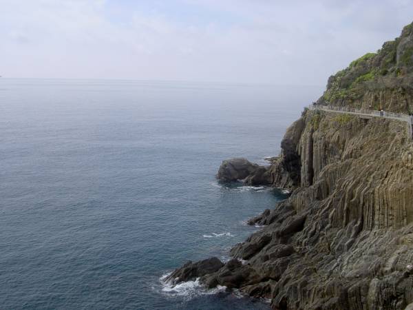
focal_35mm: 39
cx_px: 206
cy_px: 155
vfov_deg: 36.8
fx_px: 465
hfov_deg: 47.9
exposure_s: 1/500
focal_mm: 8
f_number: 4.7
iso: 100
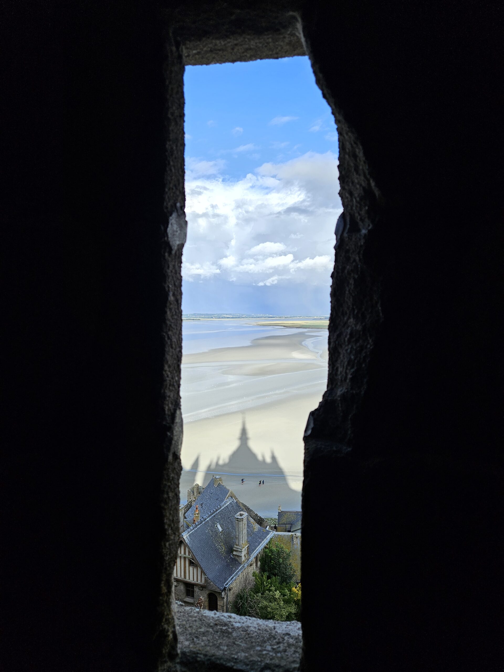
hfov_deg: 58.9
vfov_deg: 73.9
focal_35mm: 23
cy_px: 336
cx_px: 252
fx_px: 446
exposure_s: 1/1111
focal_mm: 5.4
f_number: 1.8
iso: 25
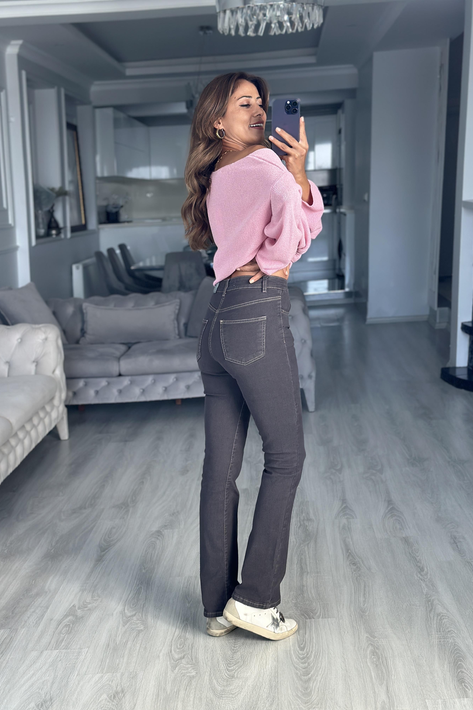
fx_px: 985
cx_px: 245
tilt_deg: -17.8
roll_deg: +2.0
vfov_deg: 39.6
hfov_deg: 27.0
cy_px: 355
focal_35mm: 50
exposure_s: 1/168
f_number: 1.78
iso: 125
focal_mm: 6.86
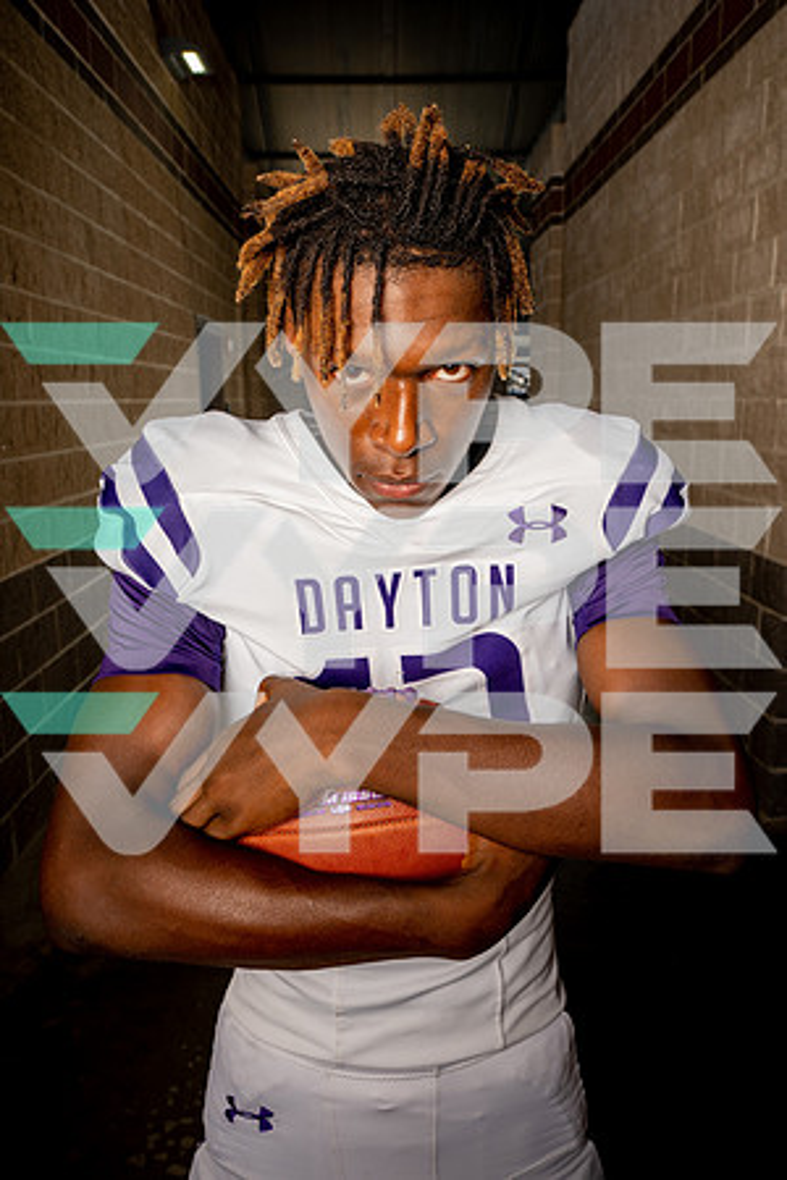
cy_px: 590
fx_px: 951
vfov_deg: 63.7
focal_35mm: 29
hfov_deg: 45.0
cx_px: 394
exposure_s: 1/250
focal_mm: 29
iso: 80
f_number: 9
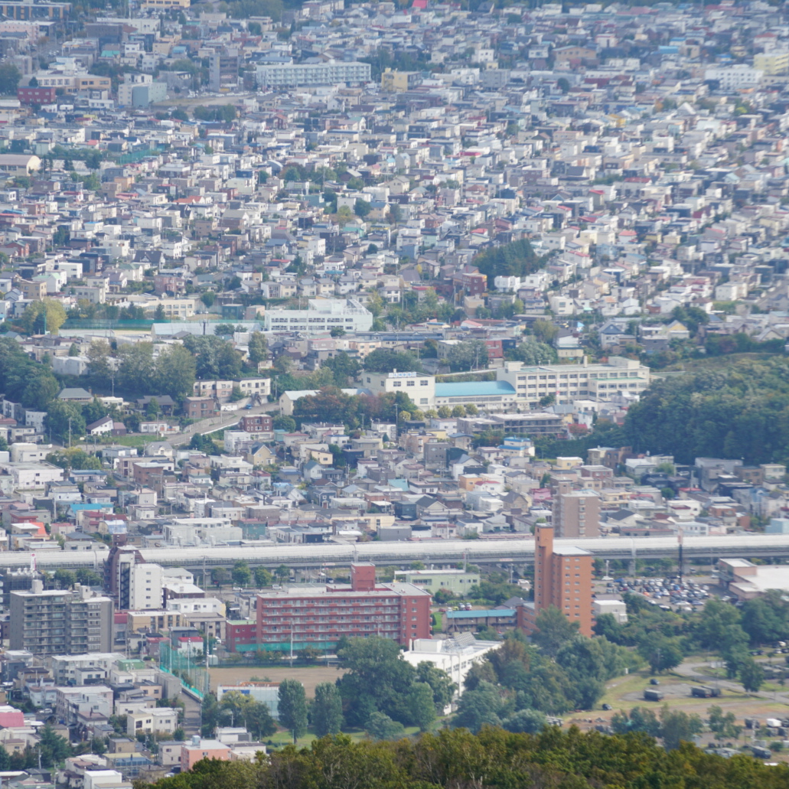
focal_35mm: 400
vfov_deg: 4.4
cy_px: 400
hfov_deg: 4.4
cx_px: 471
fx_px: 10315
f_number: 6.3
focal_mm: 200
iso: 125
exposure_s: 1/320
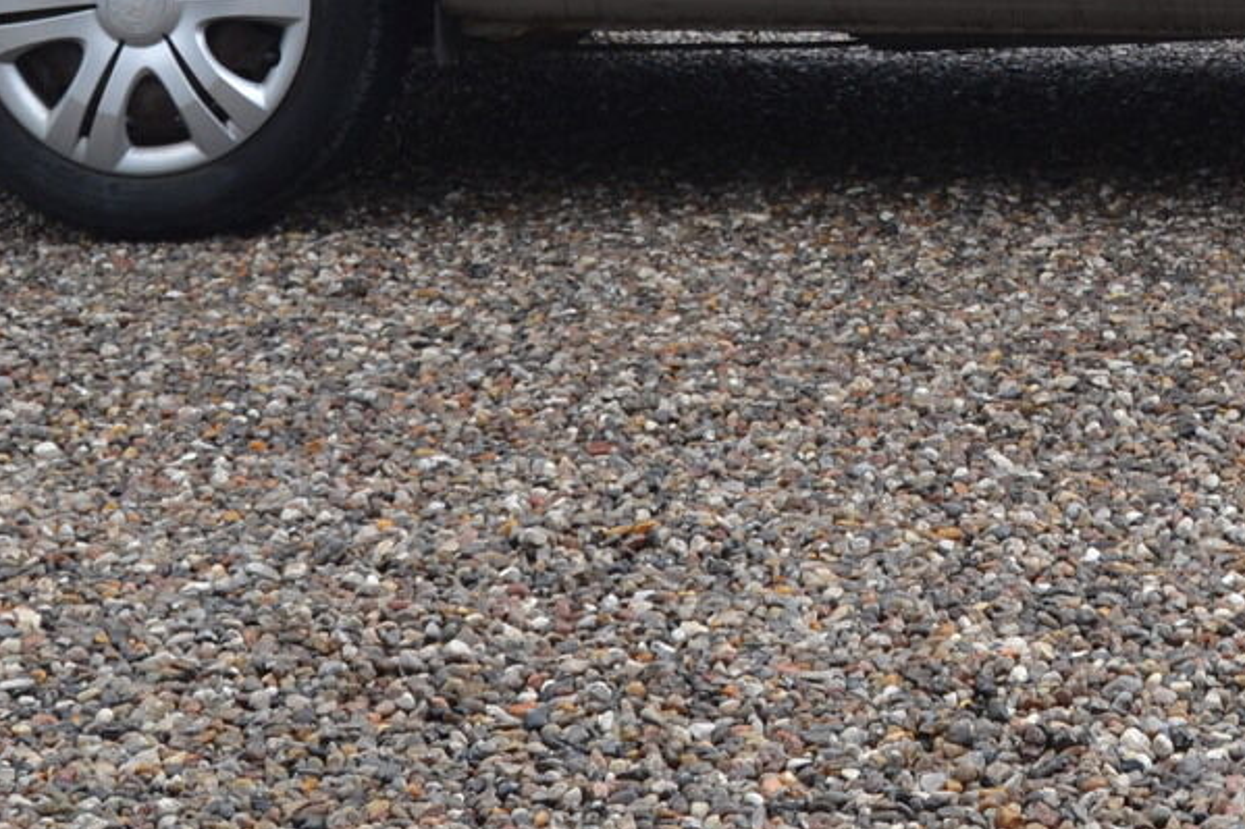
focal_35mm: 125
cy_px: -438
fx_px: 4321
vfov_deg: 10.6
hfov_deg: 16.0
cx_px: 1309
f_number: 7.1
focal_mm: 26
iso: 100
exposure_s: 1/200
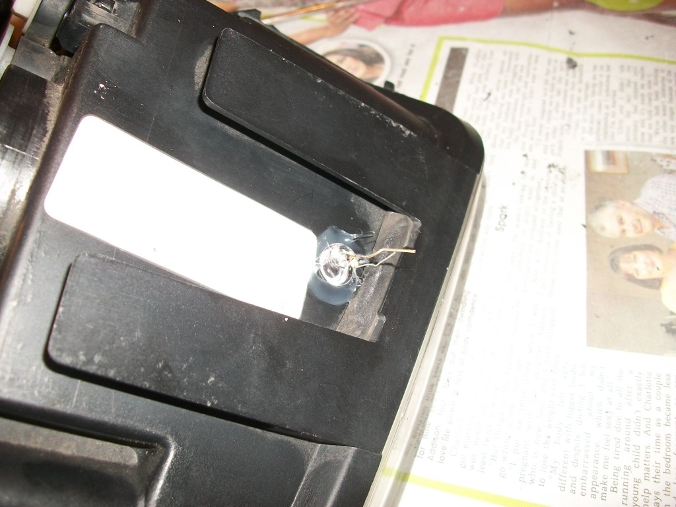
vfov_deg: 44.2
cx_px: 338
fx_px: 625
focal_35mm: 32
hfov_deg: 56.8
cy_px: 254
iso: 80
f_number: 2.9
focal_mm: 5.7
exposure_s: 1/30
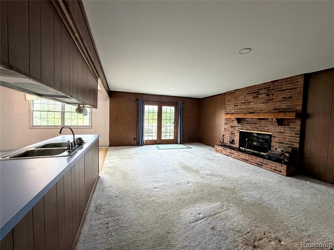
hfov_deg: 102.1
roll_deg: -0.5
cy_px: 125
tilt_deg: -2.9
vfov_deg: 85.7
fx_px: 135
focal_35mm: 14
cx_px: 167
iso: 320
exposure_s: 1/85
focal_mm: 2.22
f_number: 2.2
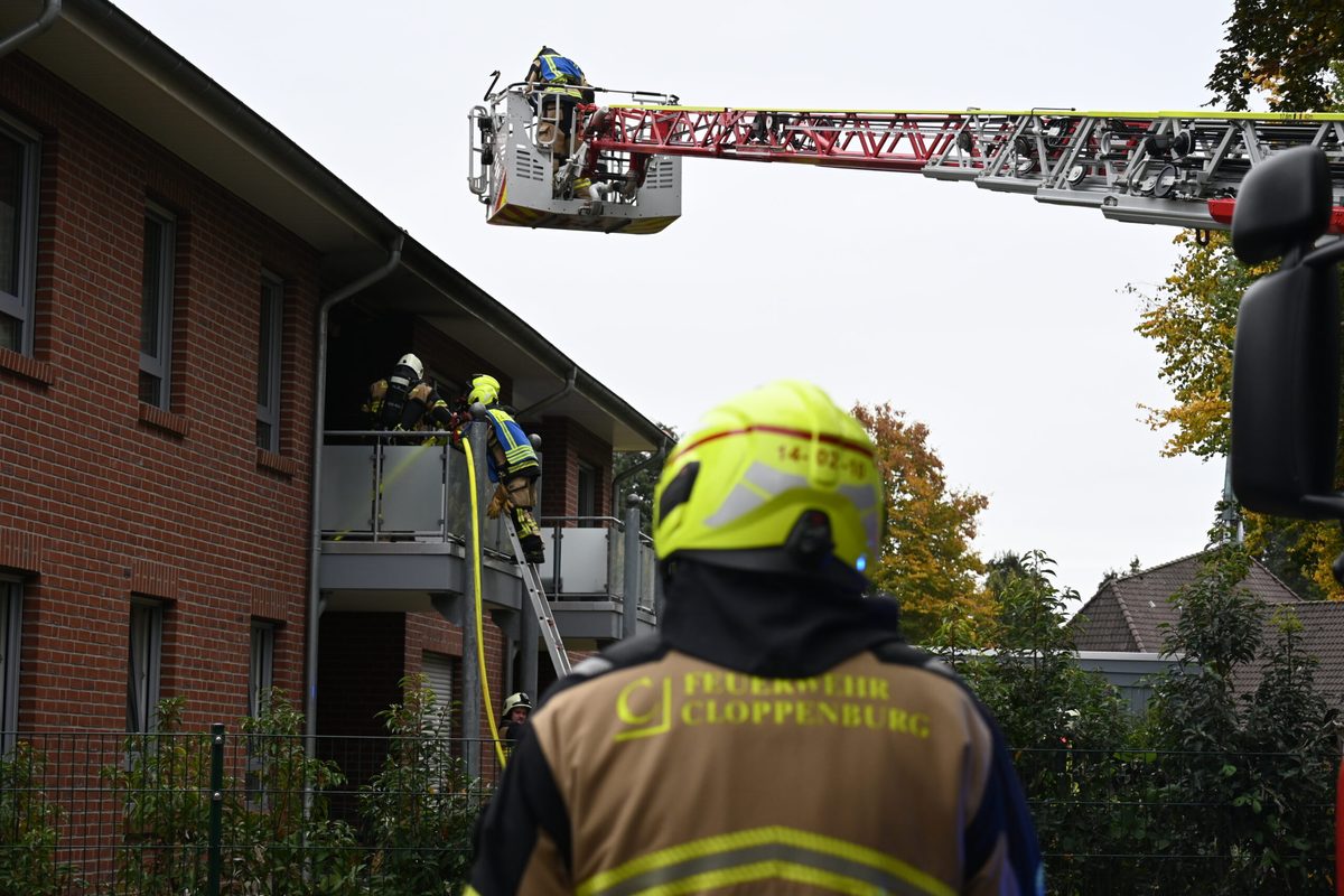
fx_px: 2800
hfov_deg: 27.0
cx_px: 672
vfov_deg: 18.2
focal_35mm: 75
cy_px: 448
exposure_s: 1/250
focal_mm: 50
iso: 320
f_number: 4.5
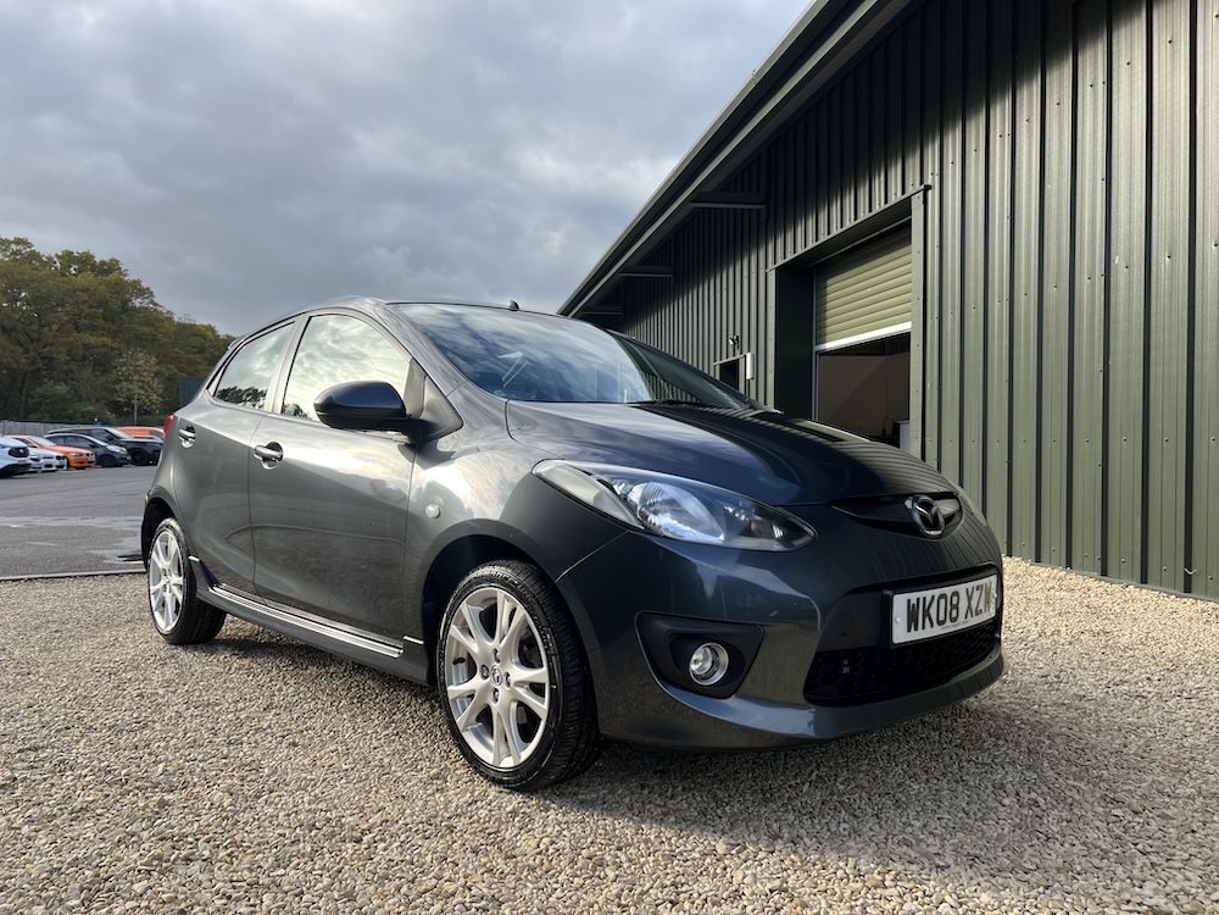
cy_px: 458
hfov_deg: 67.3
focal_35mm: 26
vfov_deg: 53.1
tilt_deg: -2.3
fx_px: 916
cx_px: 610
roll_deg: -0.4
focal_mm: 5.7
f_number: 1.5
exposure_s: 1/1183
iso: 50
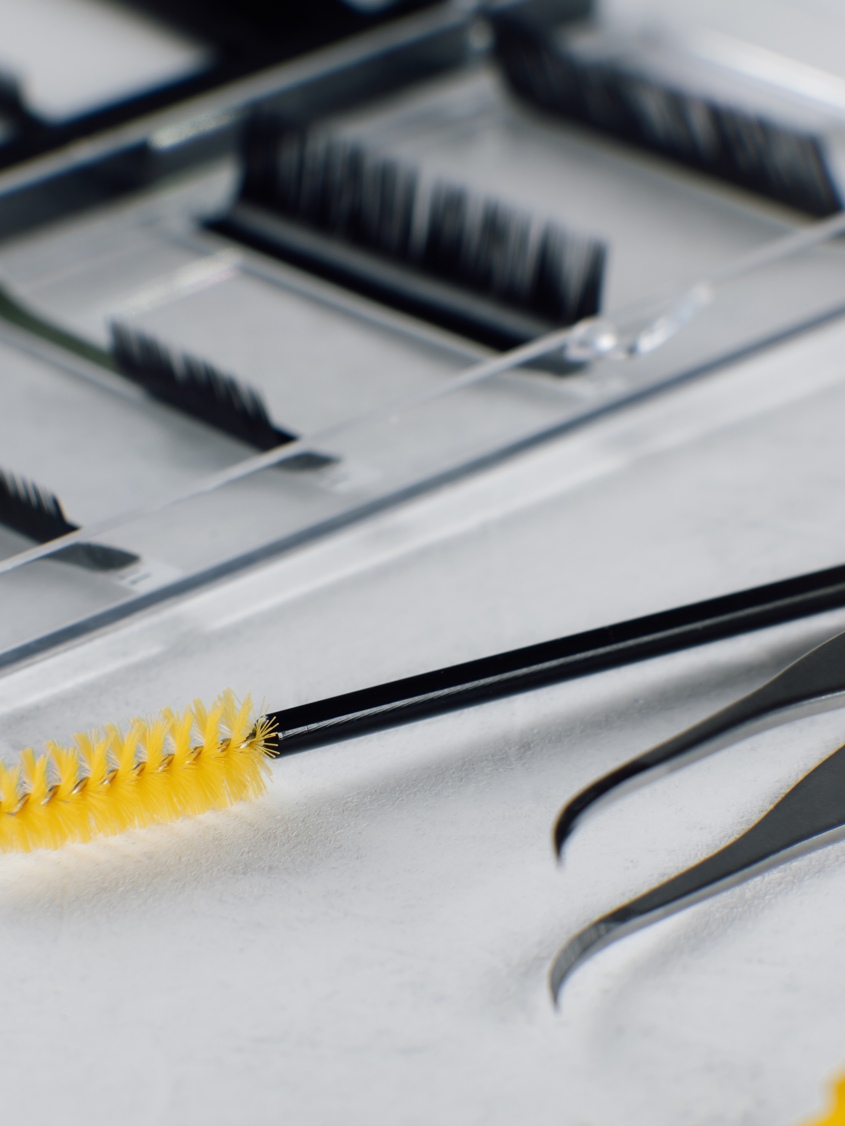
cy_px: 657
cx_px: 350
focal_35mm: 202
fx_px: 6567
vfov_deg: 9.8
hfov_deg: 7.4
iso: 100
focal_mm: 85
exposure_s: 1/125
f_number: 5.6
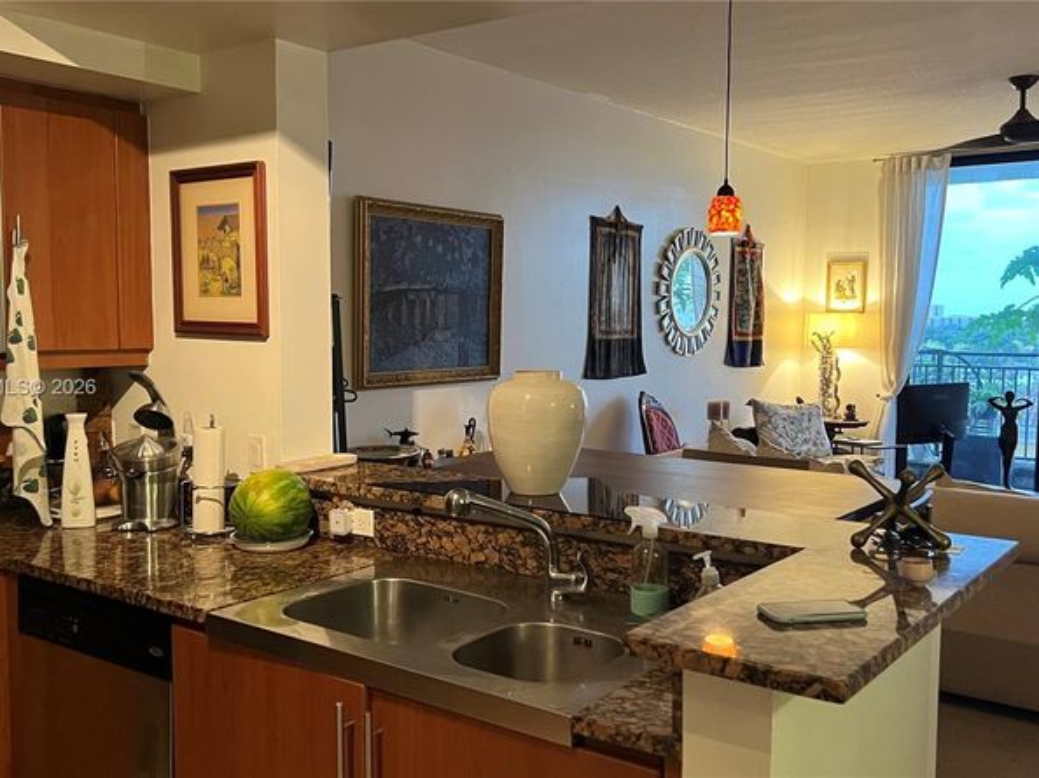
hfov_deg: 67.3
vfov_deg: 53.0
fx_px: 780
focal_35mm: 26
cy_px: 389
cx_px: 520
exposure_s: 1/40
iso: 640
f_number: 1.5
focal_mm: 5.7
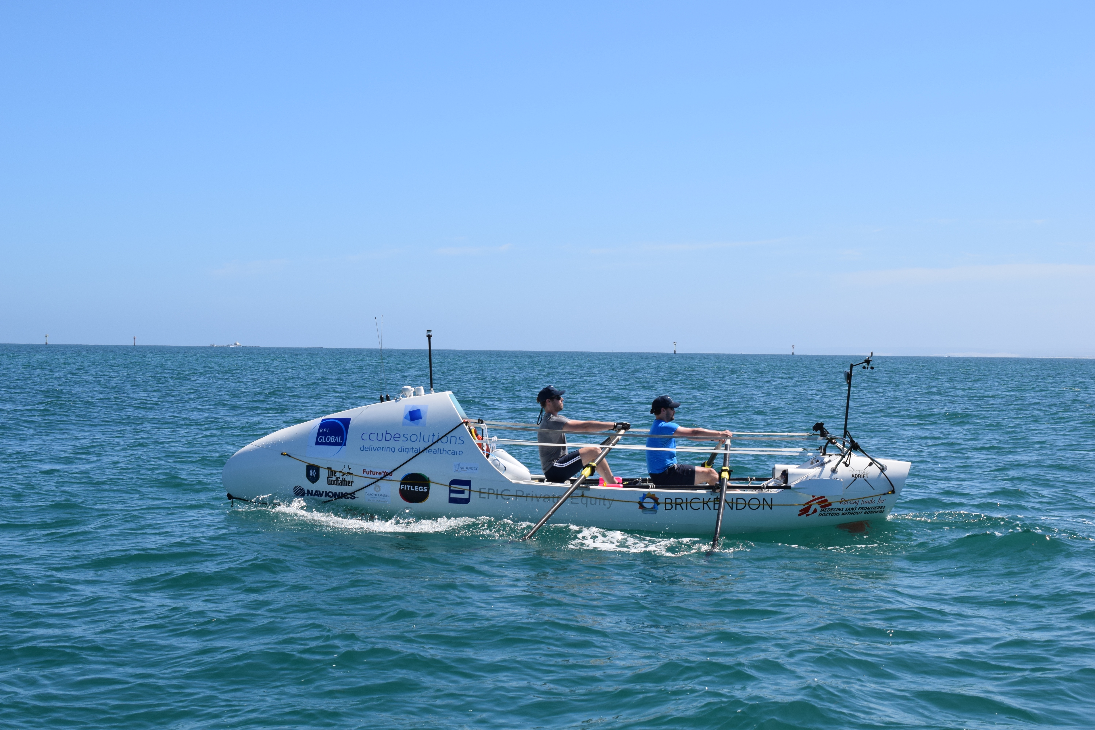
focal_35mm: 57
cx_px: 548
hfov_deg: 35.1
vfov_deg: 23.8
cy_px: 365
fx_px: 1734
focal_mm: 38
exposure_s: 1/500
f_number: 11
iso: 200
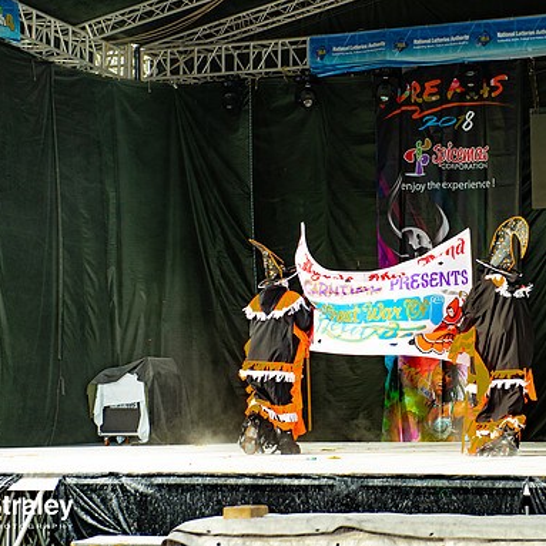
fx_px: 1606
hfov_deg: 19.2
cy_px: 272
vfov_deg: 19.3
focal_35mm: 90
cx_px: 359
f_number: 5
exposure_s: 1/250
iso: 125
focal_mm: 70
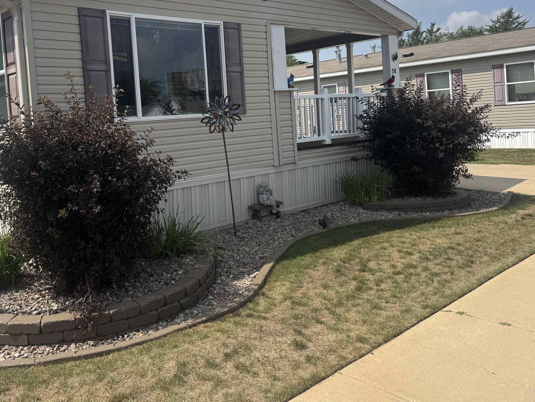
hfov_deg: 54.3
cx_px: 182
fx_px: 510
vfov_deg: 42.5
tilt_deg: -0.1
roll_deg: +4.2
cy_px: 139
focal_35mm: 33
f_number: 1.78
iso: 80
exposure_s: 1/3802
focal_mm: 6.76
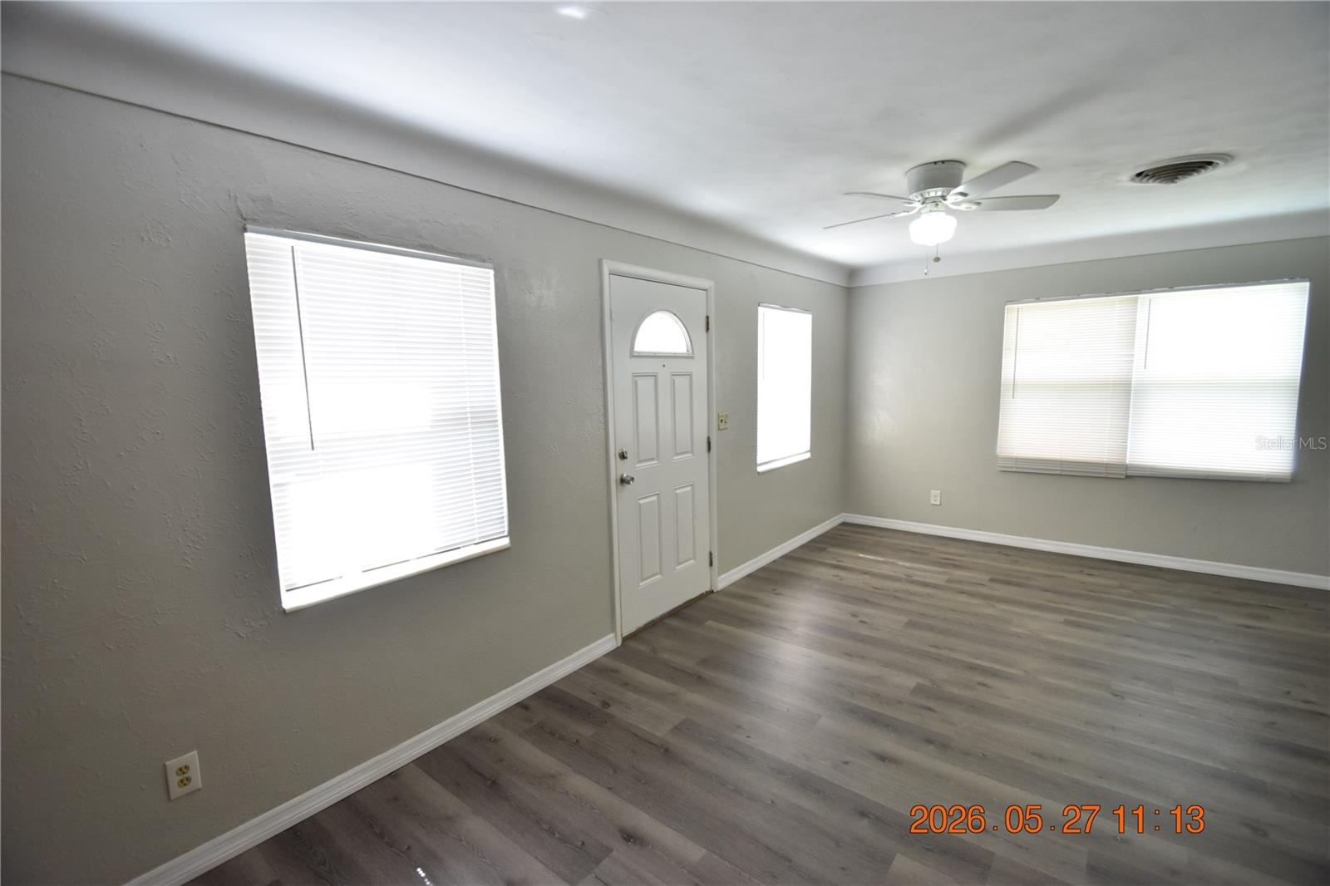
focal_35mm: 15
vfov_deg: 77.3
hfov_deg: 100.4
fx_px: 554
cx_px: 665
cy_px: 443
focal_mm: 10
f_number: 3.5
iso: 800
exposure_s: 1/180
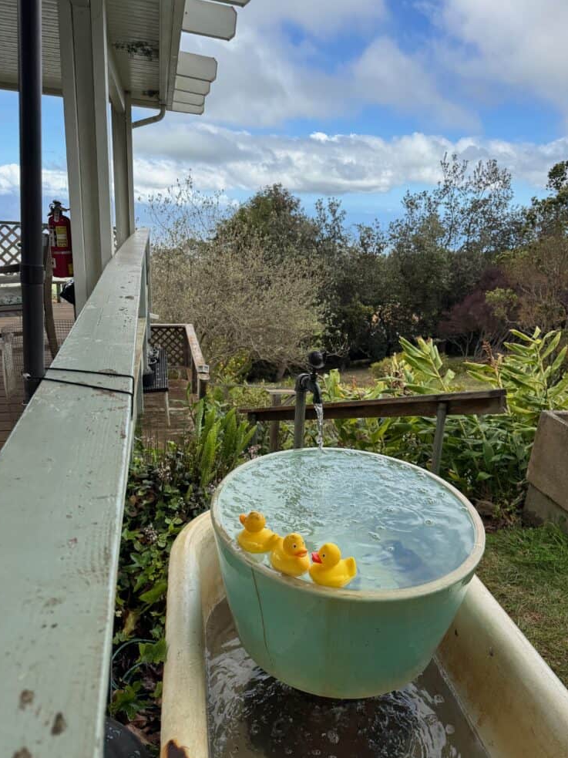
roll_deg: +0.0
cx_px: 288
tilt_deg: -15.8
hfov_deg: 54.9
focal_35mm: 25
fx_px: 547
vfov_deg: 69.4
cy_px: 394
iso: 80
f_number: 1.78
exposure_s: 1/1767
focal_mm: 6.76
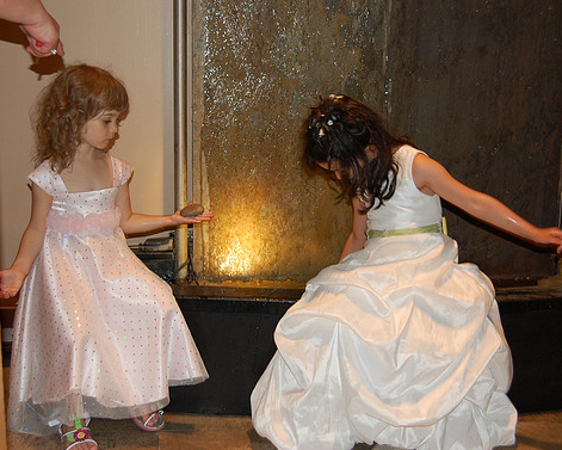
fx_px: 865
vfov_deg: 29.1
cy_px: 221
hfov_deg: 35.9
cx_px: 239
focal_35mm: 52
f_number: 4.2
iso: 400
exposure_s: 1/60
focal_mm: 30
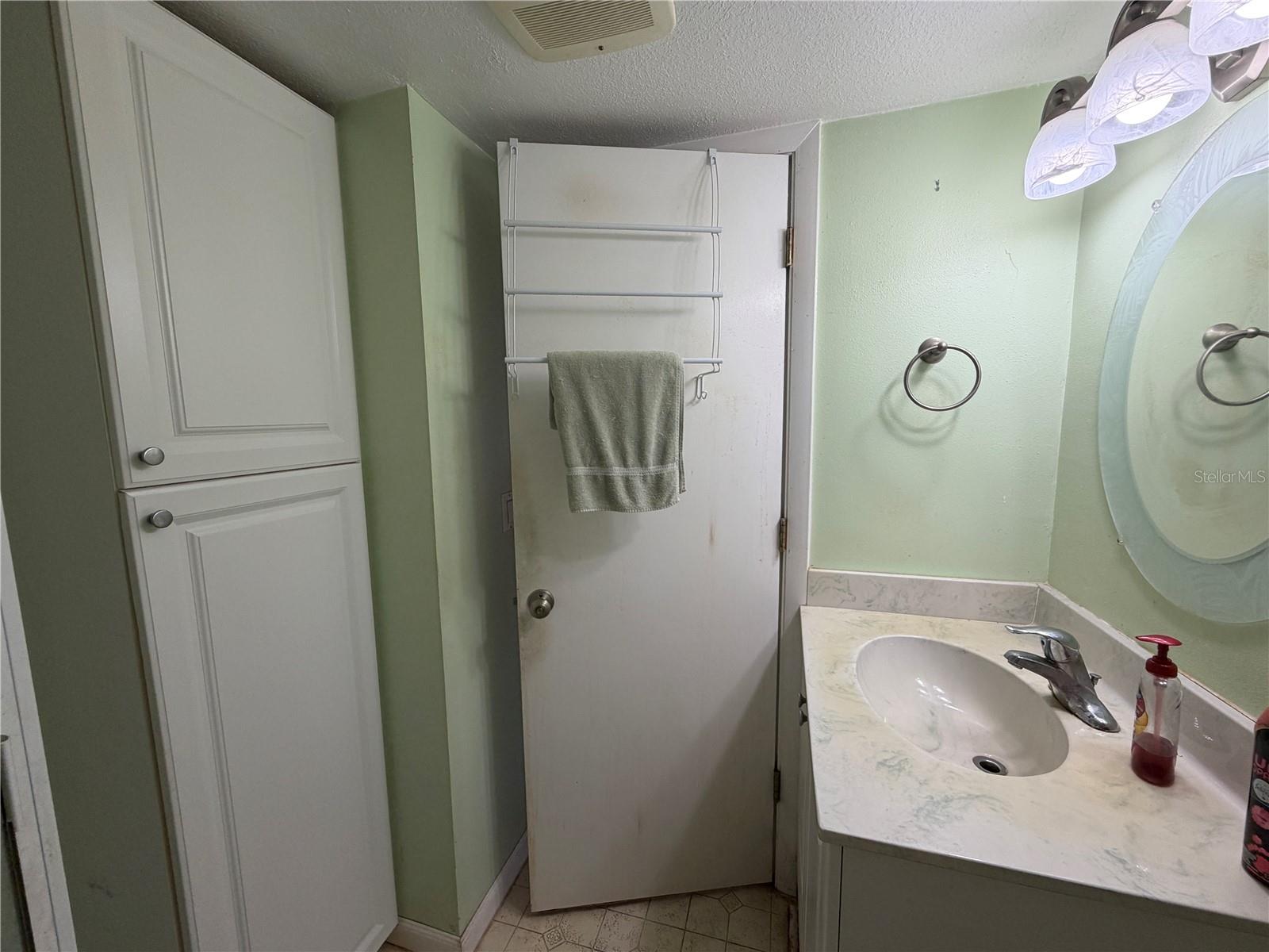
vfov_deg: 85.7
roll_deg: +1.1
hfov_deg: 102.1
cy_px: 476
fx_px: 513
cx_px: 634
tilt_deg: -6.9
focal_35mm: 14
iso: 100
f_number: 2.2
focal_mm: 2.22
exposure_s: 1/120
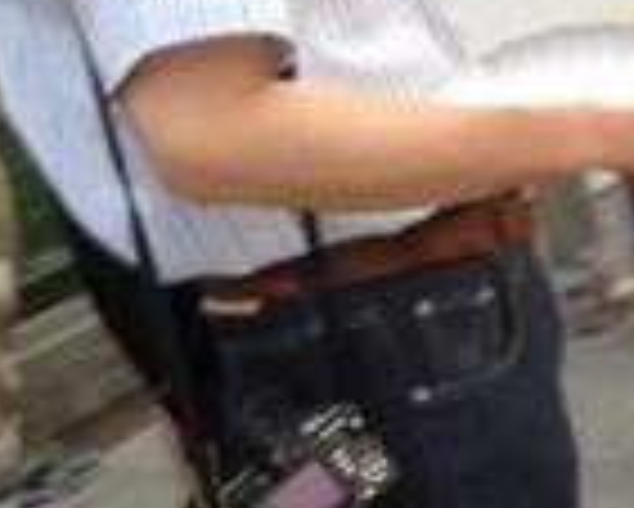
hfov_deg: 17.1
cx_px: 895
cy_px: 405
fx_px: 1934
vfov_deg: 14.9
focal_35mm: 103
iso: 80
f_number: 2.4
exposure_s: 1/20
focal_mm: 4.13
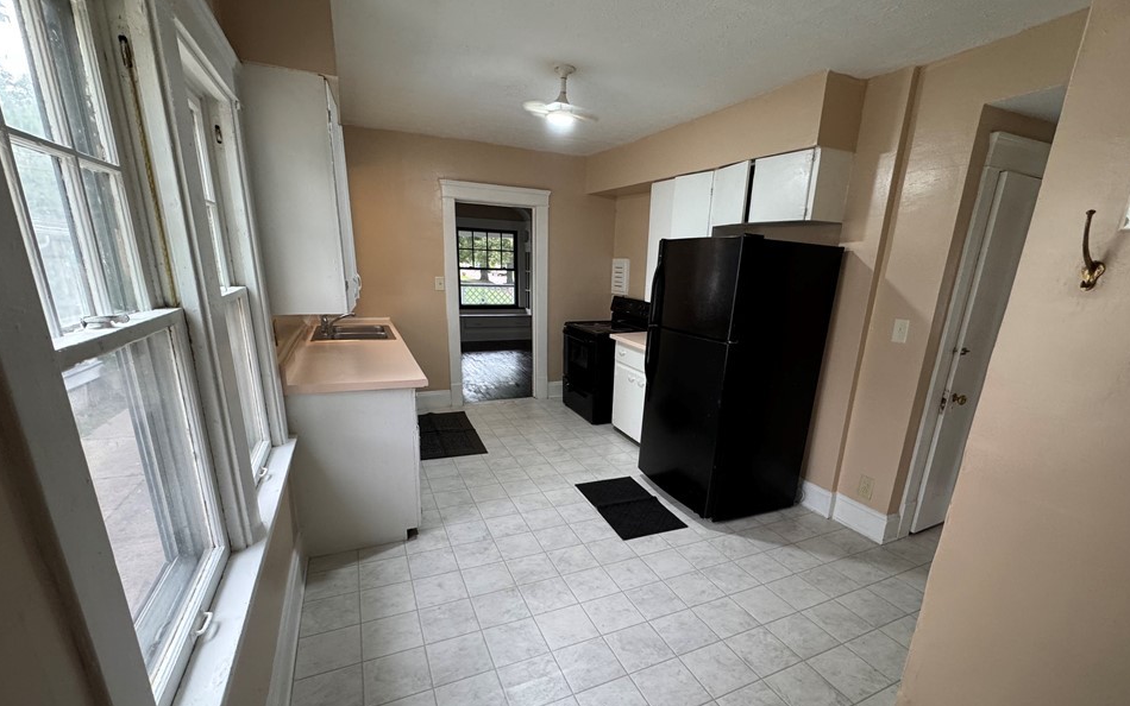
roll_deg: -3.0
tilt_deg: -17.5
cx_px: 592
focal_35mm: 16
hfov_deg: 97.7
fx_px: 493
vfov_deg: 70.8
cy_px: 409
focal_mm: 2.22
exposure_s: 1/60
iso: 200
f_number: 2.2
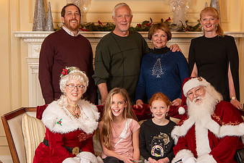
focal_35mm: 83
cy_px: 104
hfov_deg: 24.5
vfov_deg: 16.4
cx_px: 113
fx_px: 563
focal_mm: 42
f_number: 5.6
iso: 1600
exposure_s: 1/200
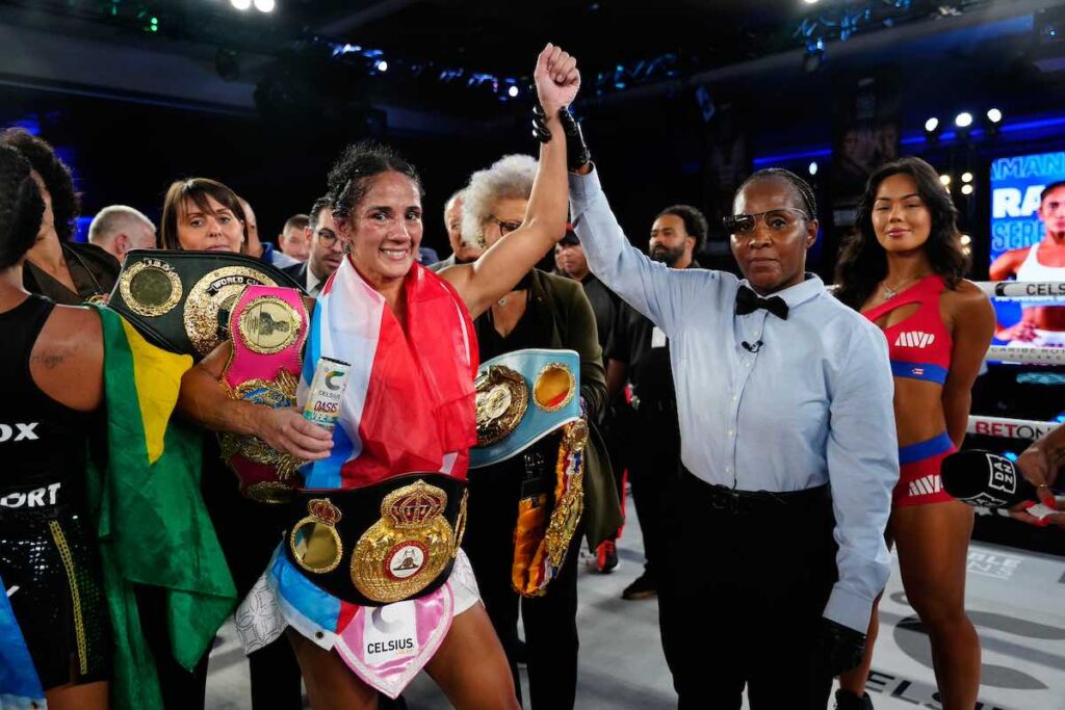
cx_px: 532
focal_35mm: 28
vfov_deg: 46.0
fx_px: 837
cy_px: 355
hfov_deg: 64.9
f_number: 2.8
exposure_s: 1/1000
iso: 3200
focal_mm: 28.3
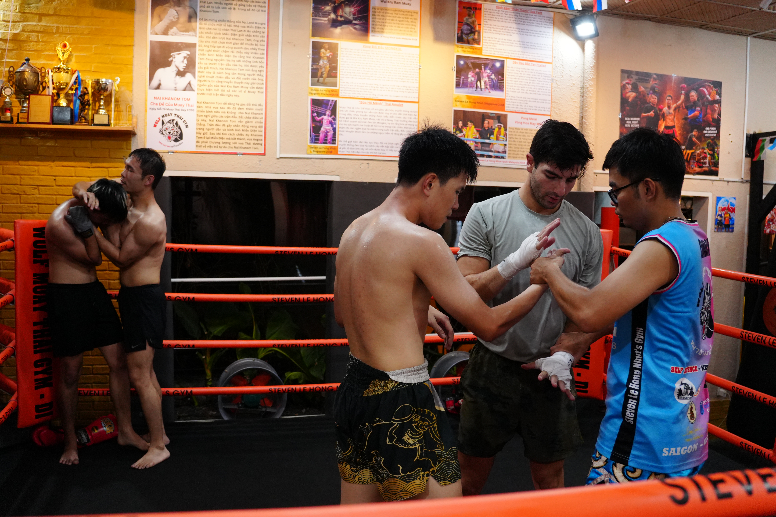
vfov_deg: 42.1
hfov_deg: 60.0
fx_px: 672
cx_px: 379
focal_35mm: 31
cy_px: 263
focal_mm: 20.1
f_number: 2.8
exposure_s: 1/800
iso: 2000
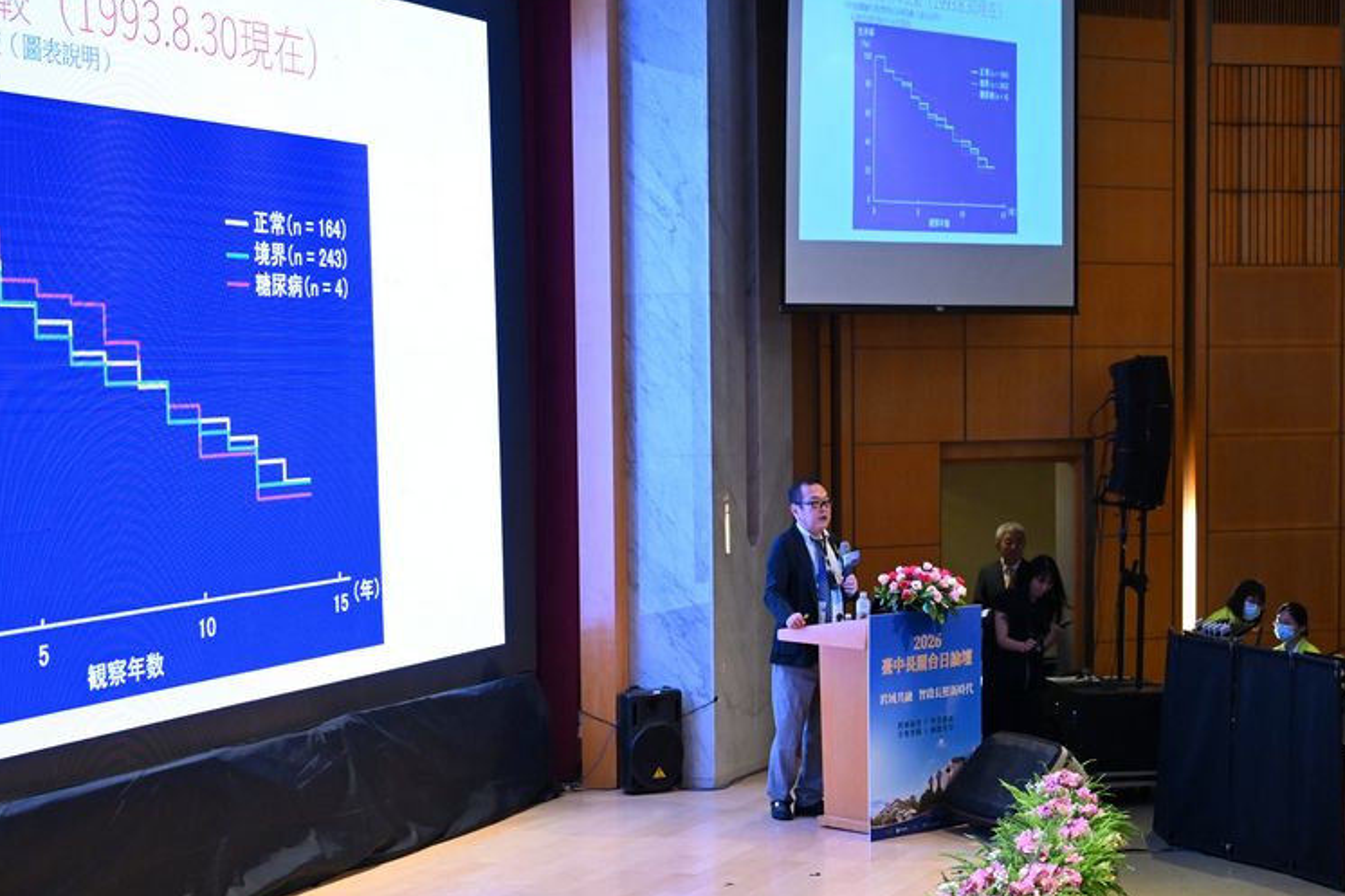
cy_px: 615
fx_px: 2764
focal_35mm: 74
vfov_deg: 18.4
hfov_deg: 27.3
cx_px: 736
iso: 2200
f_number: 3.2
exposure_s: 1/125
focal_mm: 46
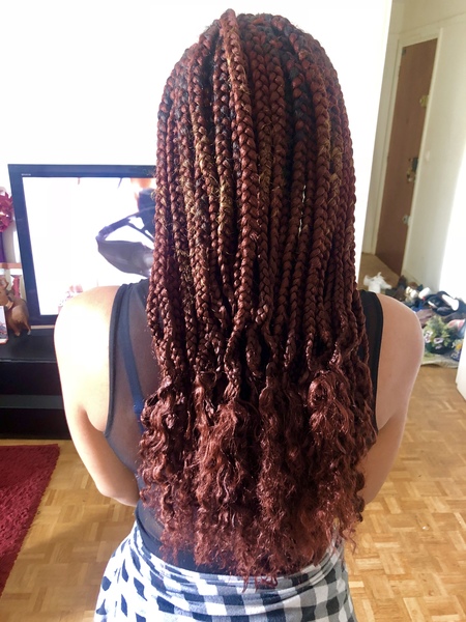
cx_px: 233
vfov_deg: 63.4
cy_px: 311
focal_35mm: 28
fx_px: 503
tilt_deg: -21.2
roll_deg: -2.0
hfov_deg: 49.7
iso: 100
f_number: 1.8
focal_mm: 3.99
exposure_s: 1/12
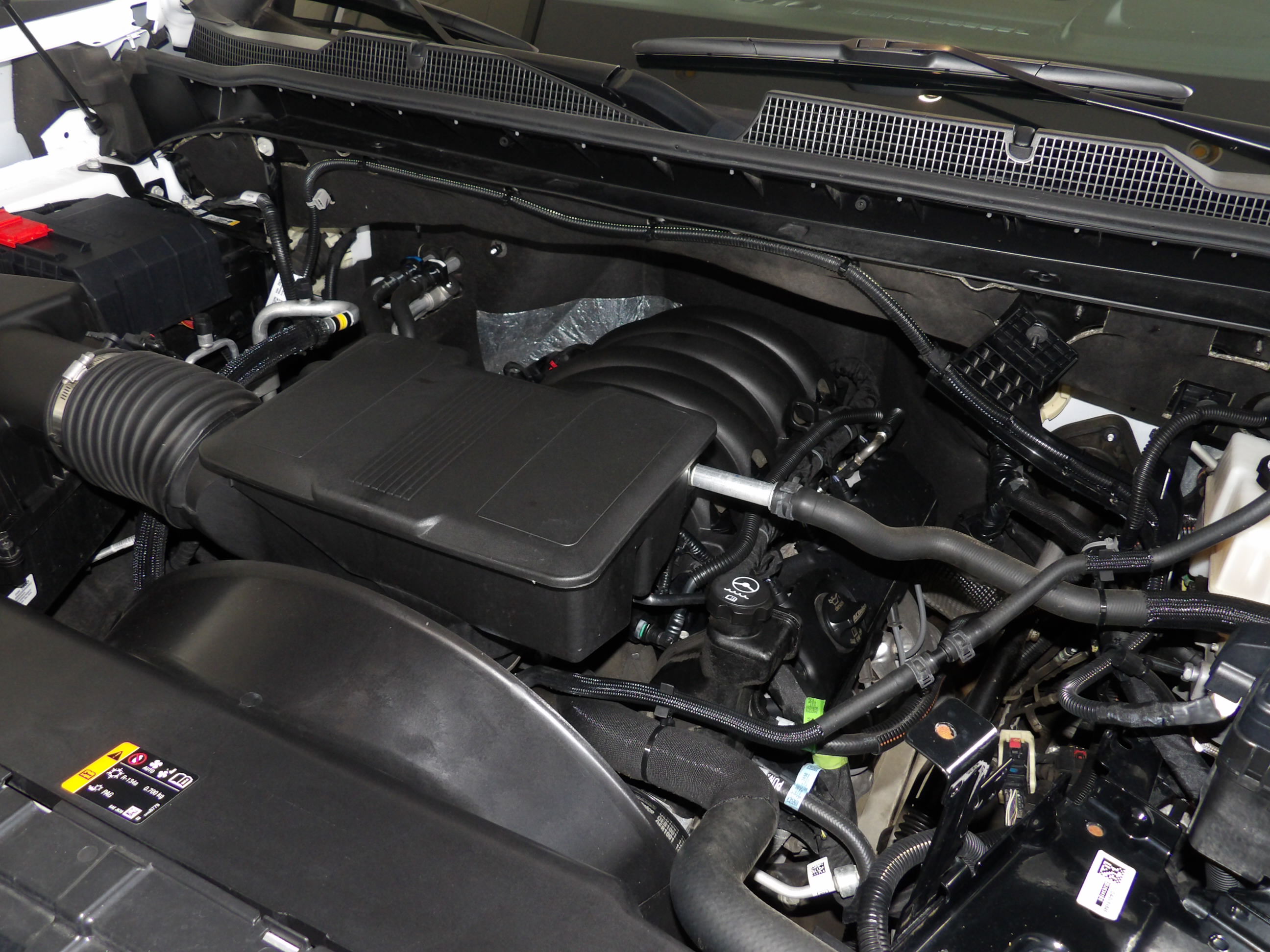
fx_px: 1027
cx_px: 635
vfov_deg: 49.7
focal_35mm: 28
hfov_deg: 63.4
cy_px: 476
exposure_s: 1/27
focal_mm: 5
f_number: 3.4
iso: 200
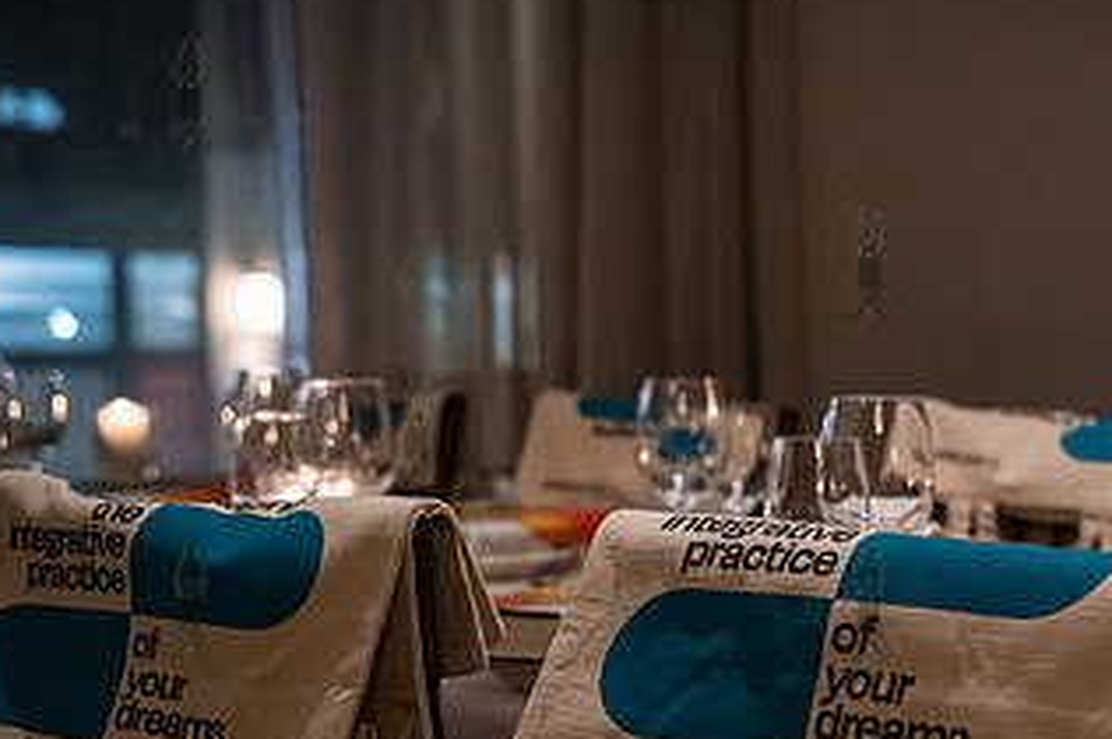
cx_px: 866
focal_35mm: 68
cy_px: 598
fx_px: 2098
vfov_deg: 19.8
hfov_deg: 29.1
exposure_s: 1/250
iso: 12800
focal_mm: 35
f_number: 2.8
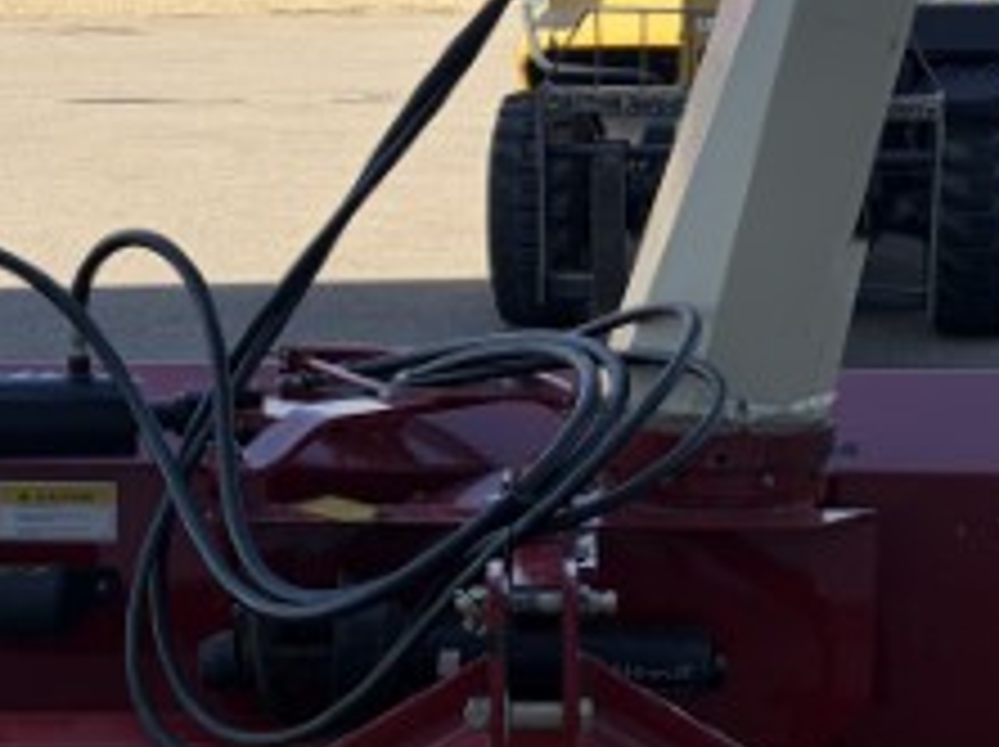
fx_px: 2162
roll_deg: -0.2
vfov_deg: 19.6
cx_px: 630
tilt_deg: -13.5
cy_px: 374
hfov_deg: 25.9
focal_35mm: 75
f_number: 1.6
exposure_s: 1/2364
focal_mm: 5.96
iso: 50
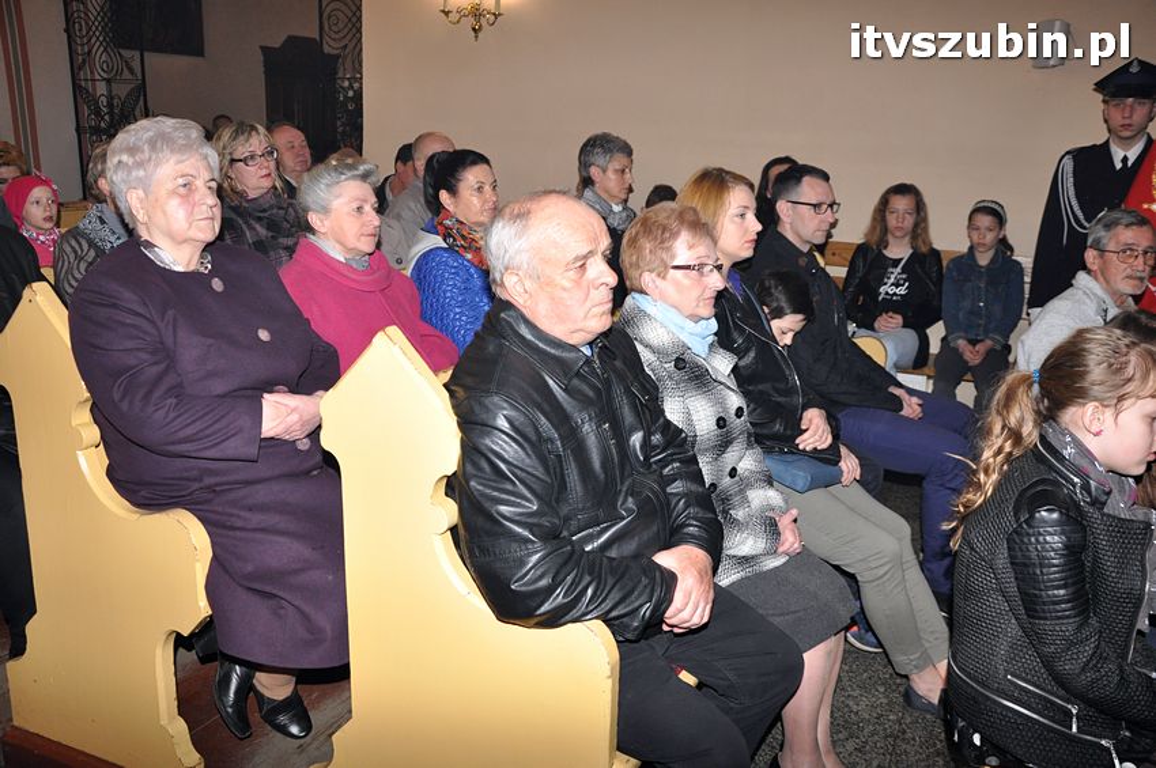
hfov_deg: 59.5
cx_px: 578
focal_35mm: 32
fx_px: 1011
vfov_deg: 41.6
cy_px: 384
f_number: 5.6
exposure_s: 1/60
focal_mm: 21
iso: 800
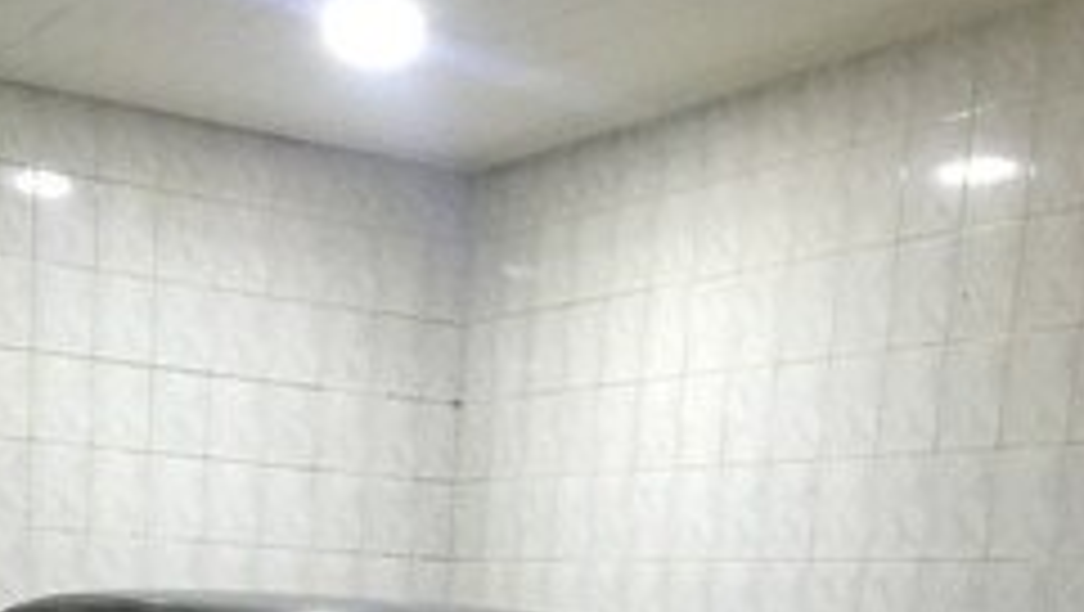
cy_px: 945
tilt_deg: -8.5
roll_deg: -2.1
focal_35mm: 65
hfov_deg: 32.1
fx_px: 1870
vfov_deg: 16.7
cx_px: 355
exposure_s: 1/20
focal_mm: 4.15
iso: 250
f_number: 2.2
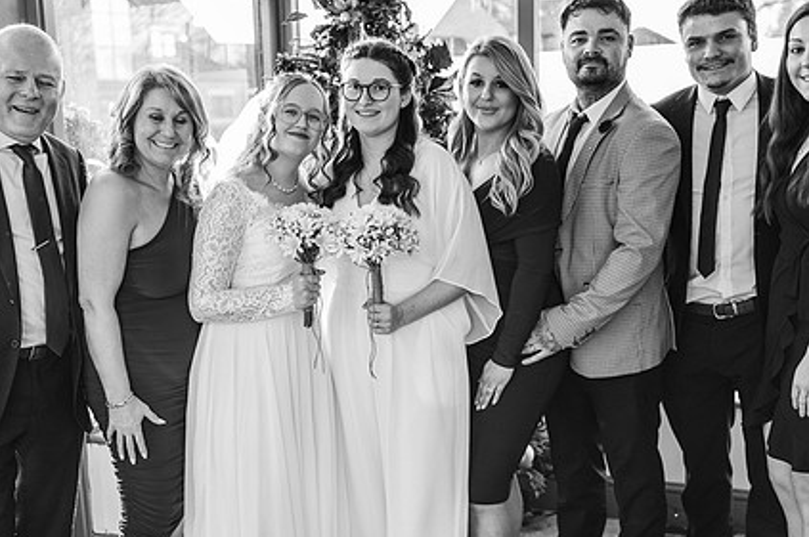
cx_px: 371
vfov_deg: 28.0
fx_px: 1077
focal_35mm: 48
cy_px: 317
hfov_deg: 41.1
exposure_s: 1/200
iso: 500
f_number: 2.5
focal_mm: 35
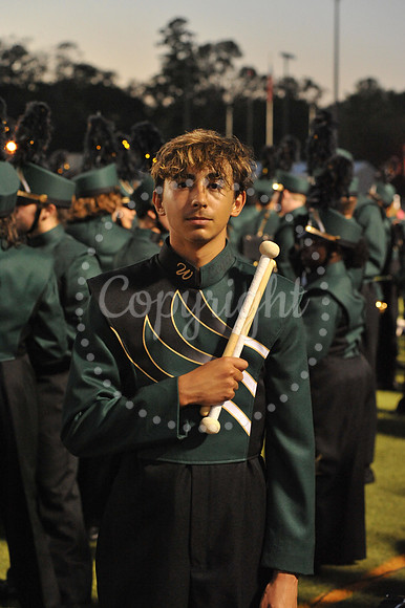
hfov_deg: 17.0
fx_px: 1352
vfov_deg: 25.4
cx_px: 202
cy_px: 304
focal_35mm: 80
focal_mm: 80
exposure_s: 1/125
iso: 5000
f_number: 5.6
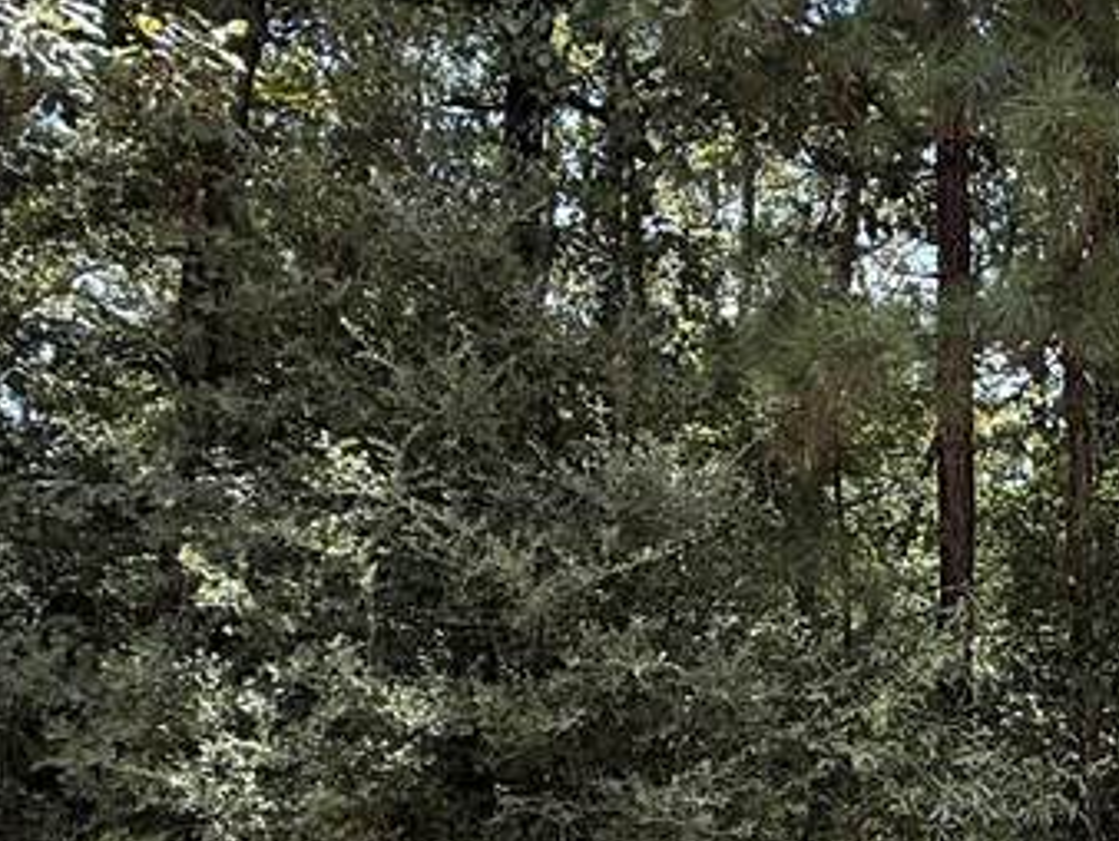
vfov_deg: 26.6
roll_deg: -0.5
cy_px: 762
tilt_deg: +5.0
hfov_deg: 29.9
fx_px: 1715
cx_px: 1400
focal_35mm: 53
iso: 50
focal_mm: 2.22
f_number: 2.2
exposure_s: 1/579
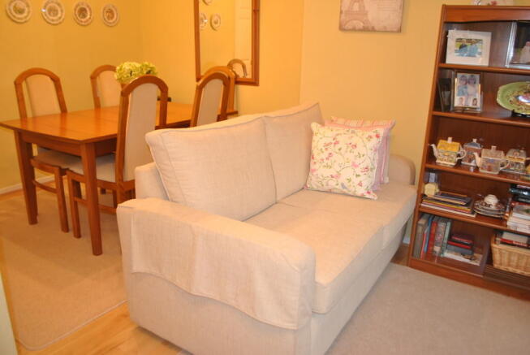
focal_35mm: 27
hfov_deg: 67.3
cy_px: 178
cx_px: 265
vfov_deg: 48.0
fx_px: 398
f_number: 3.5
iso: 100
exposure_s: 1/4
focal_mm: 18
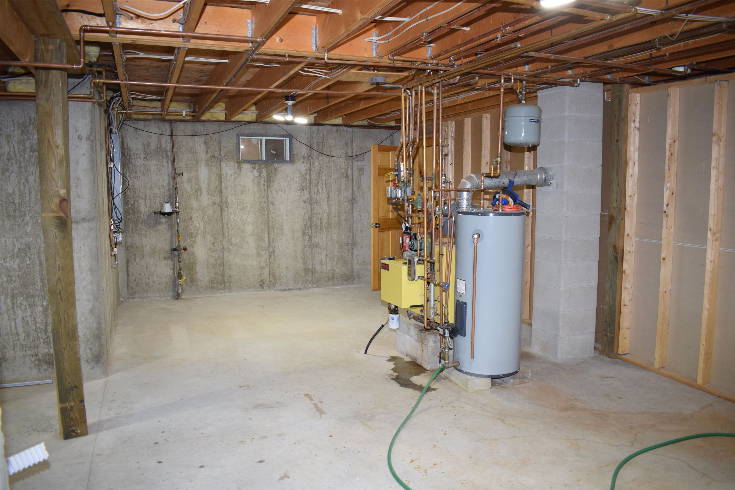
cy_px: 245
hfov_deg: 67.4
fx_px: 551
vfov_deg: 47.9
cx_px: 368
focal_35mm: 27
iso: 800
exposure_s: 1/80
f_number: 4.5
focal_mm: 18
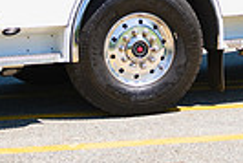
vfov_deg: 8.9
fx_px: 1000
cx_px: 270
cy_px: -133
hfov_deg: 13.6
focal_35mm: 148
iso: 200
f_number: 5
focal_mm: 34
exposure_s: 1/1600
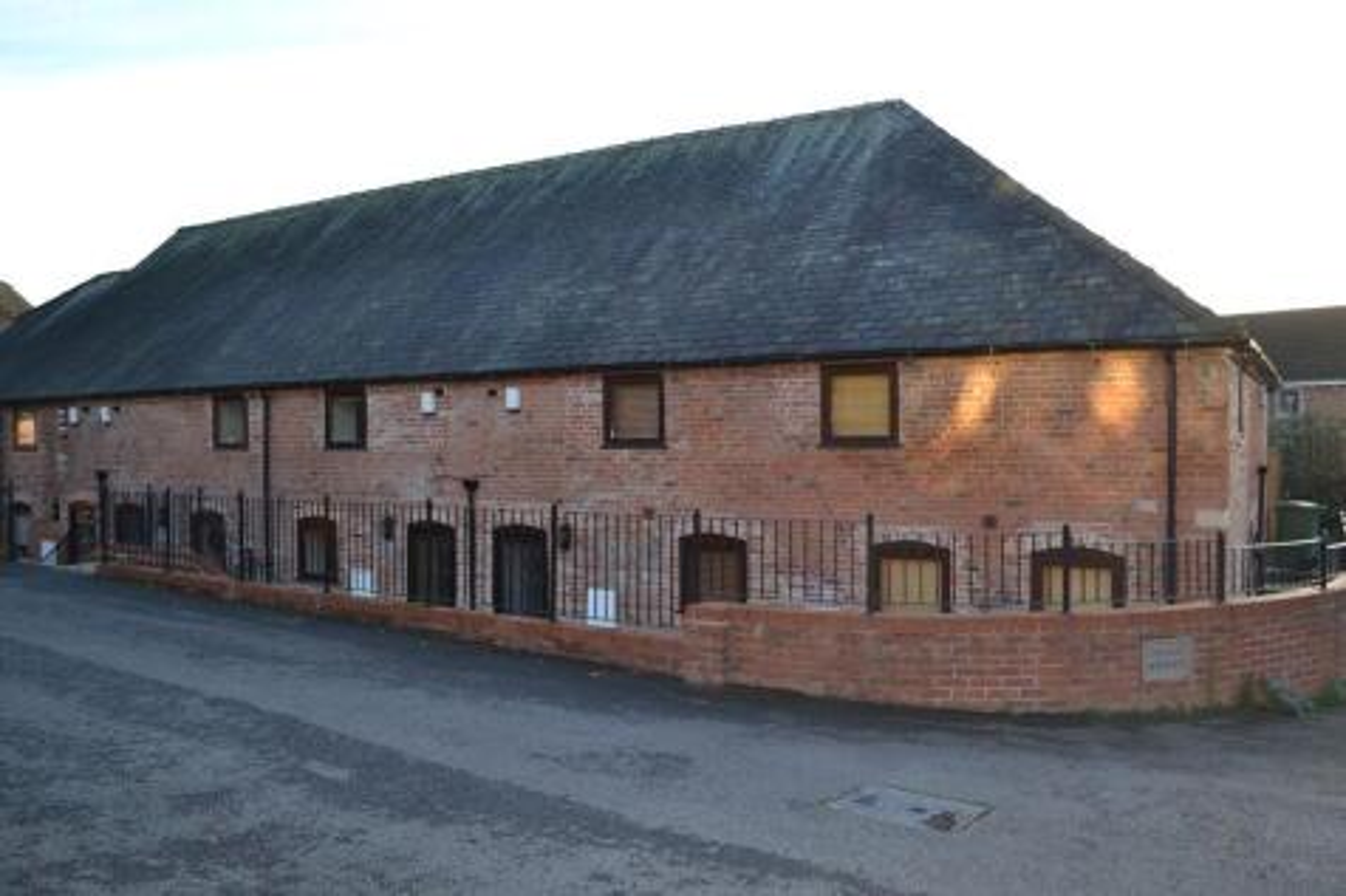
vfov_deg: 47.9
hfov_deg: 67.4
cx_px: 673
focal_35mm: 27
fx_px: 1009
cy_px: 448
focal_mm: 18
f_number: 4
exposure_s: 1/125
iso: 160
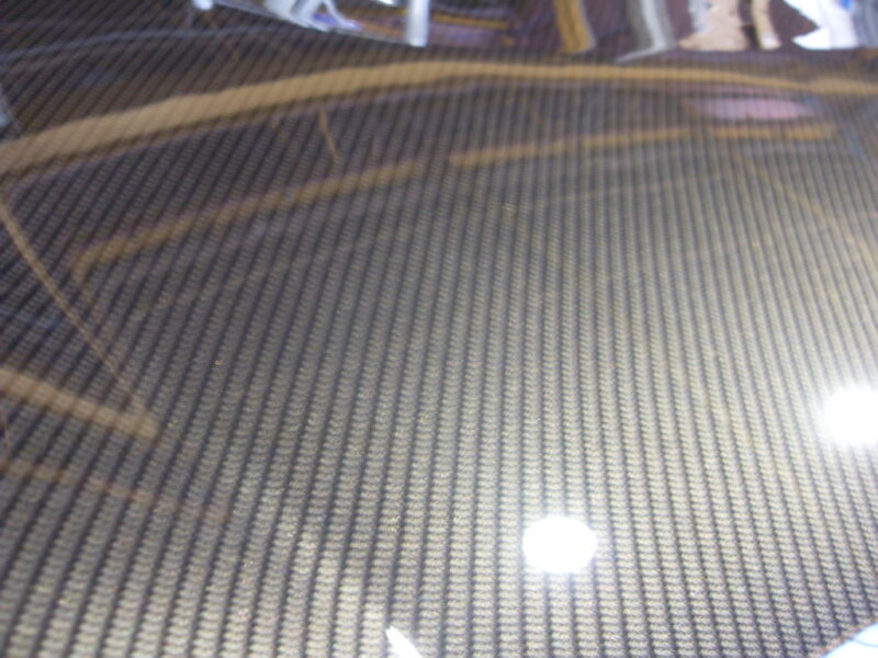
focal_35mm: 35
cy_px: 329
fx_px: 888
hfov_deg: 52.6
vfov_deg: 40.7
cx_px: 439
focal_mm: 6.3
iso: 200
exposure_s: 1/6
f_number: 2.8
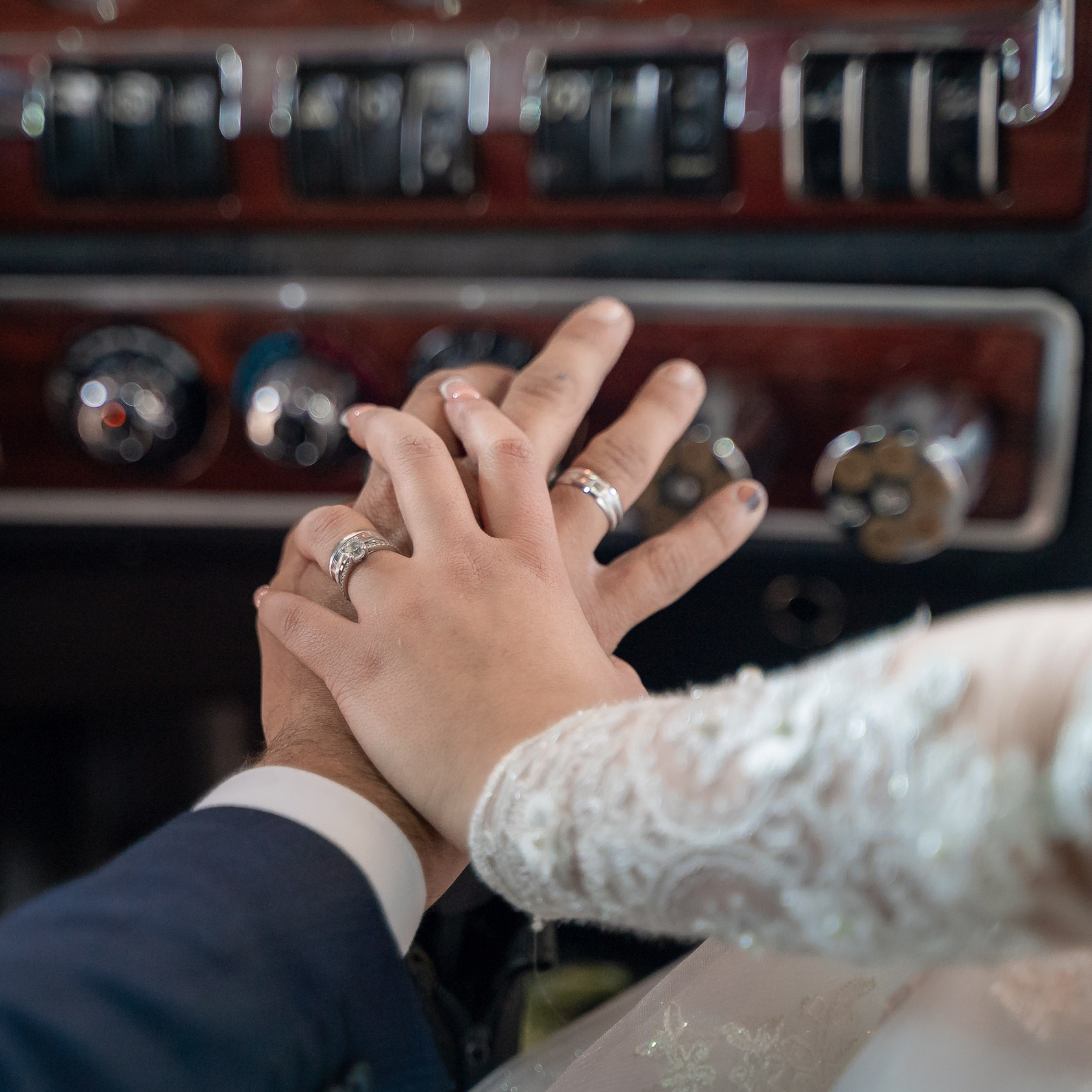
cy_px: 553
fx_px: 3462
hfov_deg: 17.9
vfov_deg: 17.9
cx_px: 435
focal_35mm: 97
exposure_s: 1/50
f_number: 2.8
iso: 500
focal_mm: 75
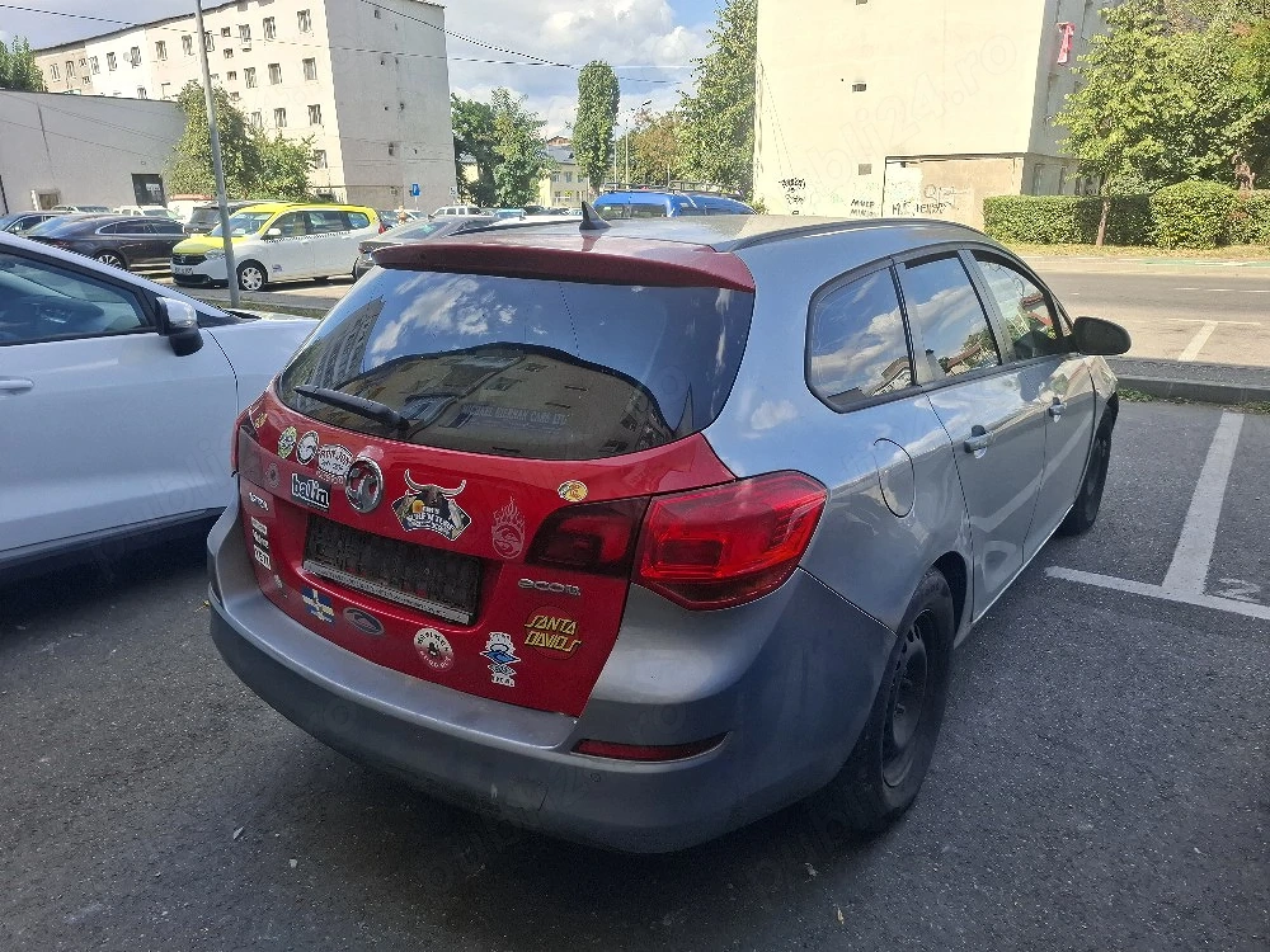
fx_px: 844
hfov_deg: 73.9
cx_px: 635
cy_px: 476
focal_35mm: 23
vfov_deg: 58.9
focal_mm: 5.54
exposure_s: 1/909
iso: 50
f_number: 1.8
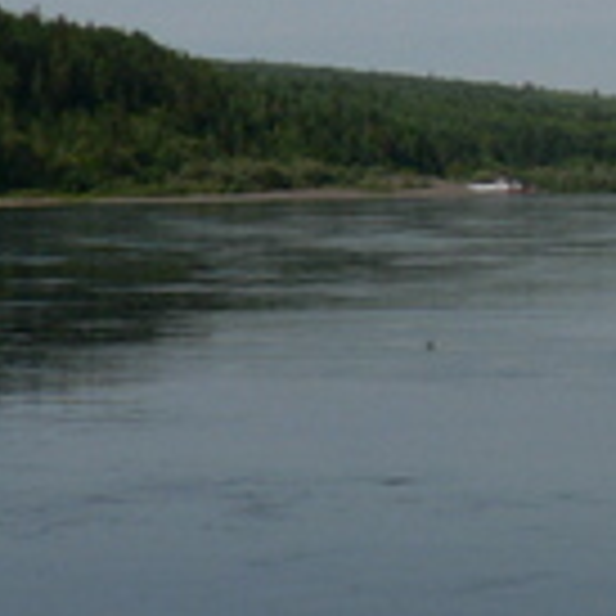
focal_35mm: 162
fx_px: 3262
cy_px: -34
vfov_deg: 10.7
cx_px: 1210
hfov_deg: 10.0
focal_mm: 6
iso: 80
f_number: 5.6
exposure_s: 1/500
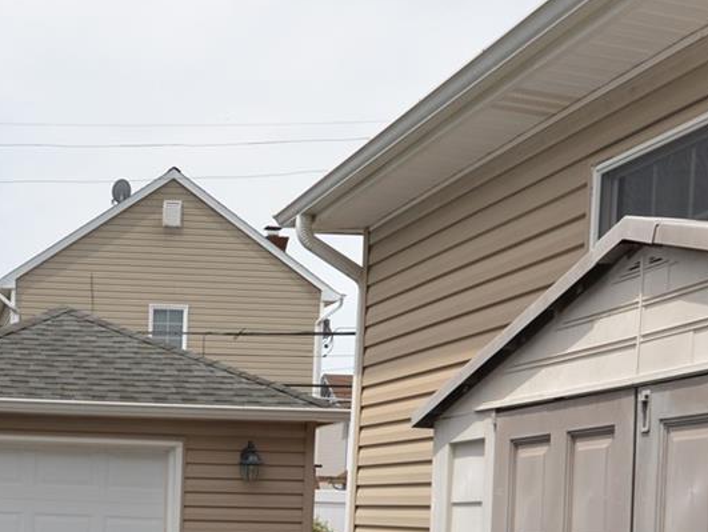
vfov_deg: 21.3
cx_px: 13
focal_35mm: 63
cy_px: 671
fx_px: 1289
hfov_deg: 28.9
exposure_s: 1/200
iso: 100
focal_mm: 17
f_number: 10
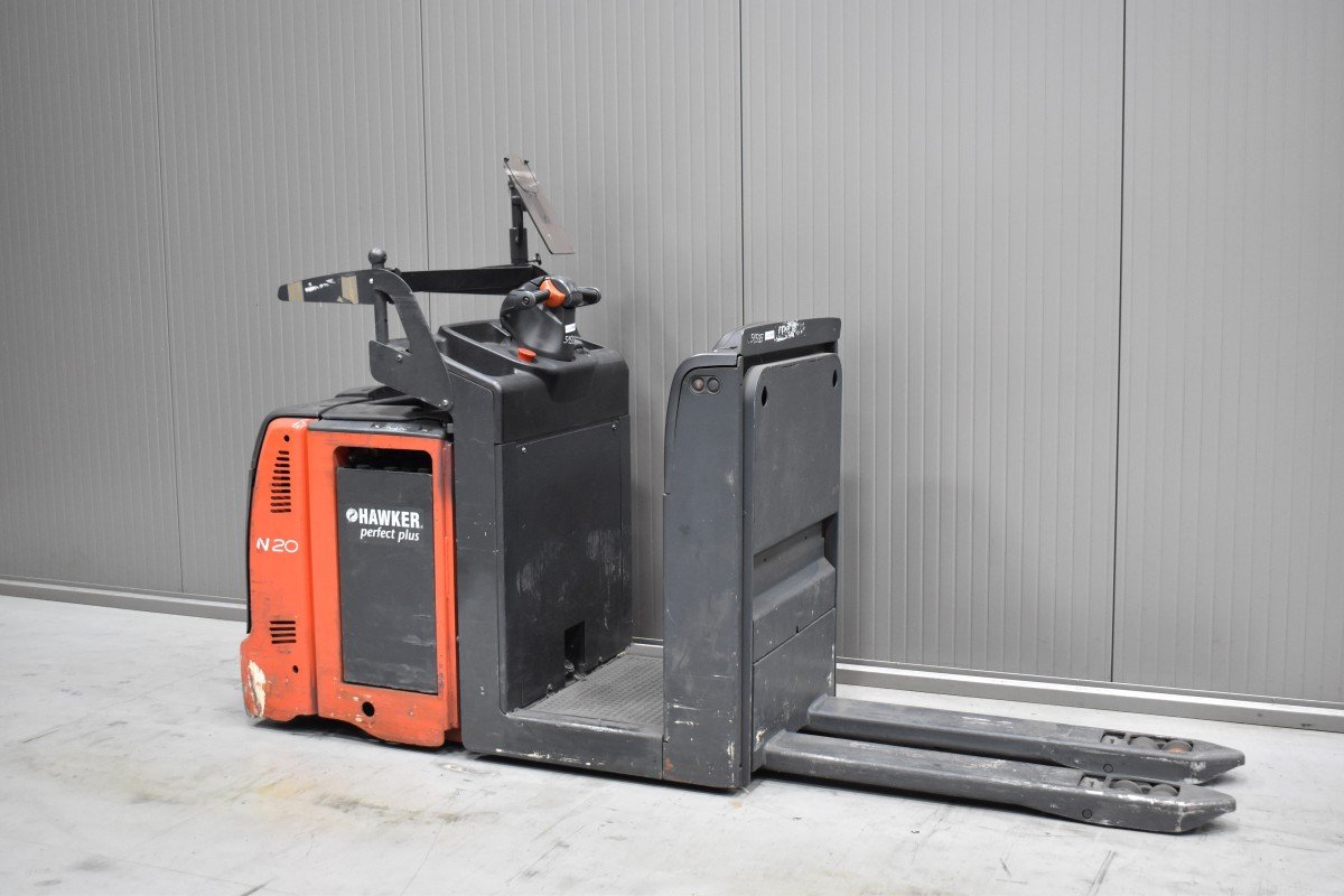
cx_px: 672
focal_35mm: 40
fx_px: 1512
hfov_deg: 47.9
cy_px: 448
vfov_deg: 33.0
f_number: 4
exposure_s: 1/40
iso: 1600
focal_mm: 27
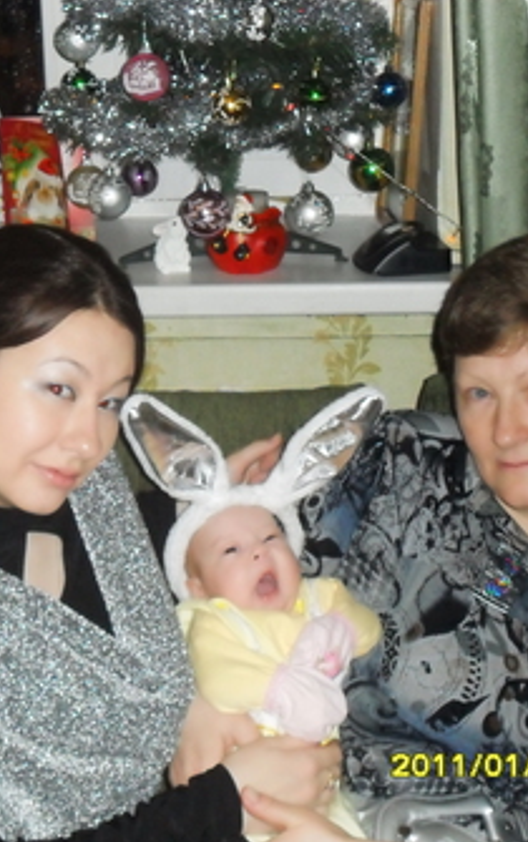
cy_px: 422
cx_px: 211
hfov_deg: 17.6
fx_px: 1700
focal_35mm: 74
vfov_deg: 27.8
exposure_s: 1/60
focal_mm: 9.3
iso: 320
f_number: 5
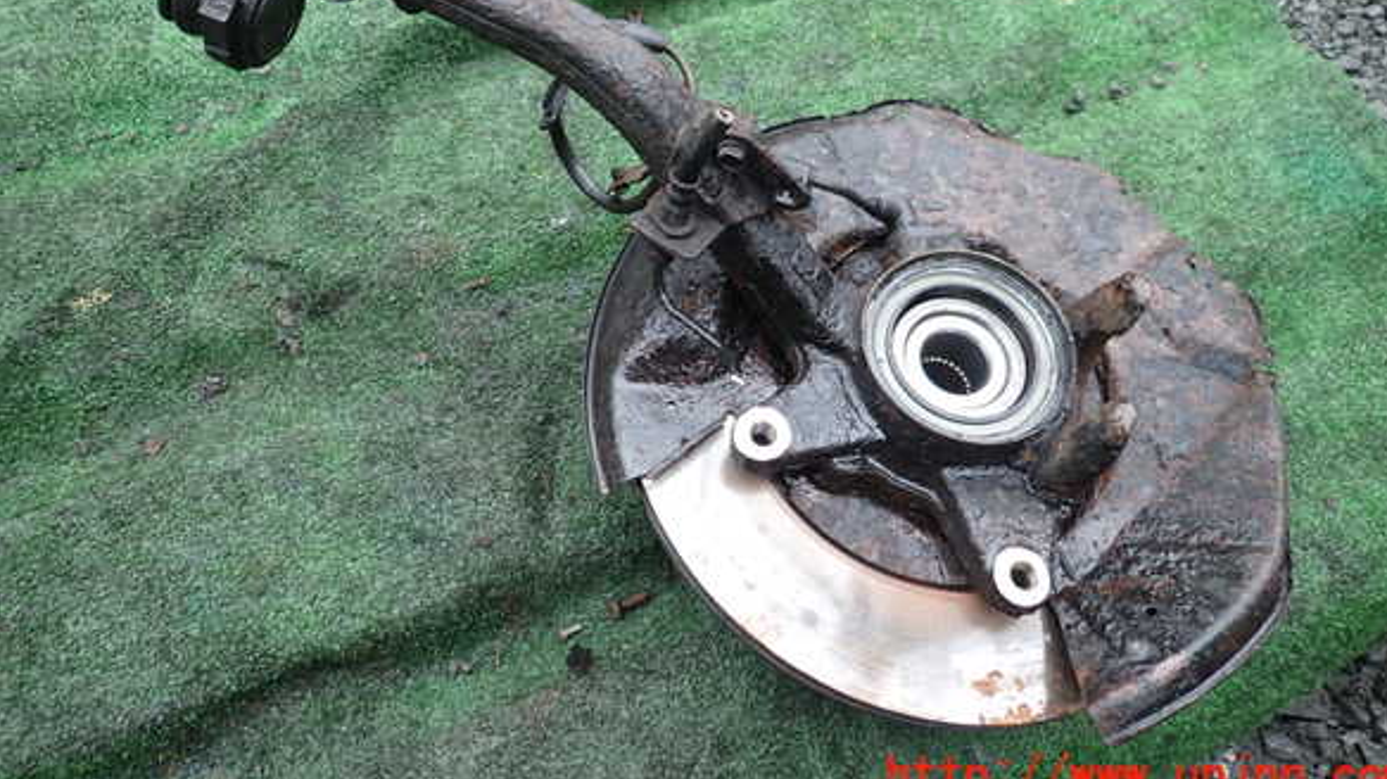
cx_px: 710
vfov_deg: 41.0
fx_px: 1029
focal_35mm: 28
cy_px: 273
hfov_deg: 67.9
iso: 100
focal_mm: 4.5
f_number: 2
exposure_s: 1/100
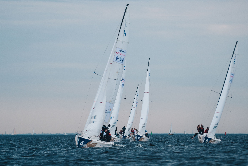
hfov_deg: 7.8
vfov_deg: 5.2
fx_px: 1810
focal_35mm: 263
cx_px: 124
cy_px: 83
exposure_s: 1/640
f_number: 4
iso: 320
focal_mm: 165
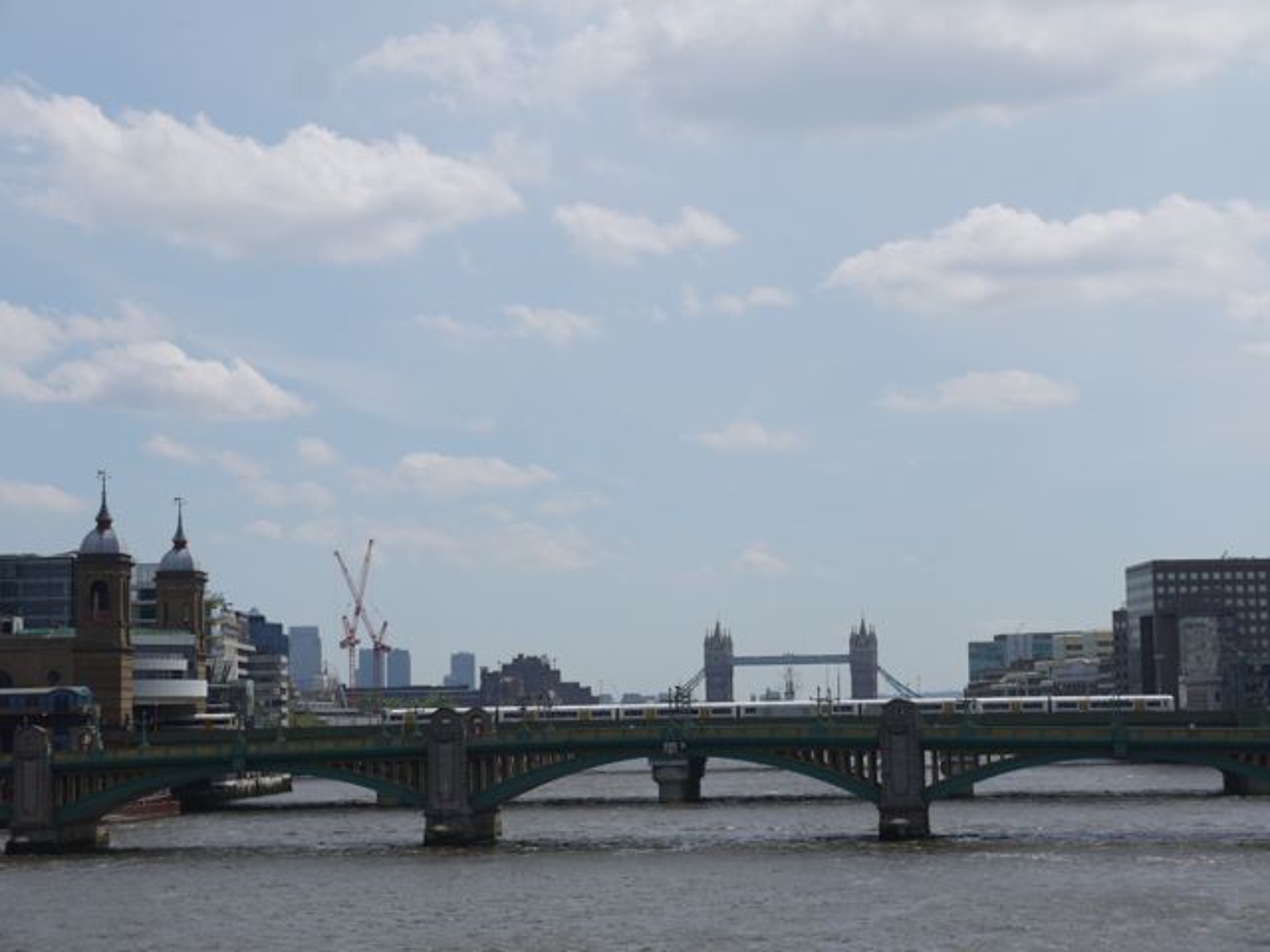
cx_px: 635
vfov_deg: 17.6
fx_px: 3082
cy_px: 476
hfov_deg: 23.3
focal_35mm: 84
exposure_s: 1/500
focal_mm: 42
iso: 100
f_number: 10
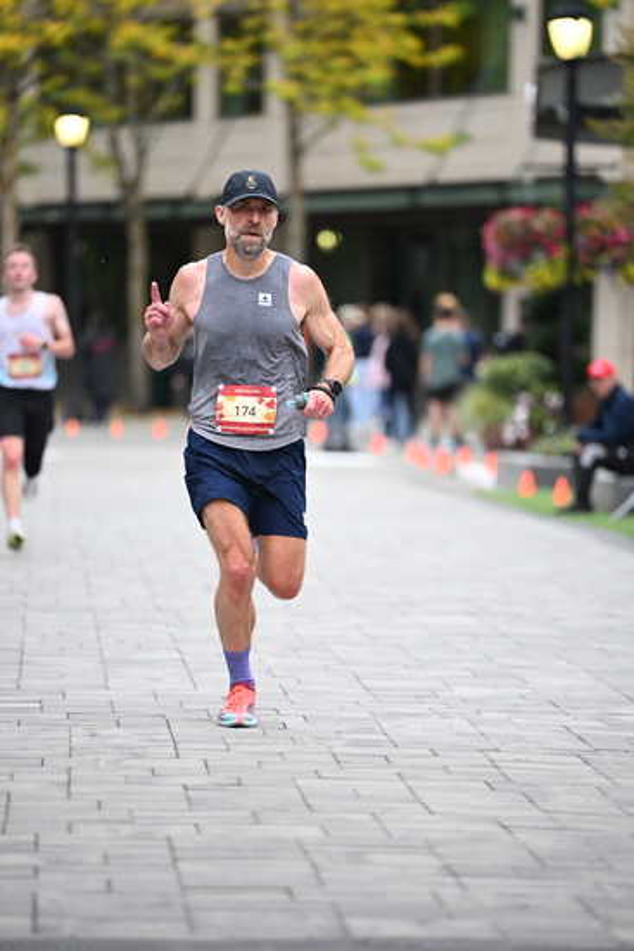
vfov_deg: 10.3
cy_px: 476
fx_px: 5280
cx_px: 317
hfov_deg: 6.9
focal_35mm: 200
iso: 1600
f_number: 2.8
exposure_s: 1/1250
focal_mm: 200
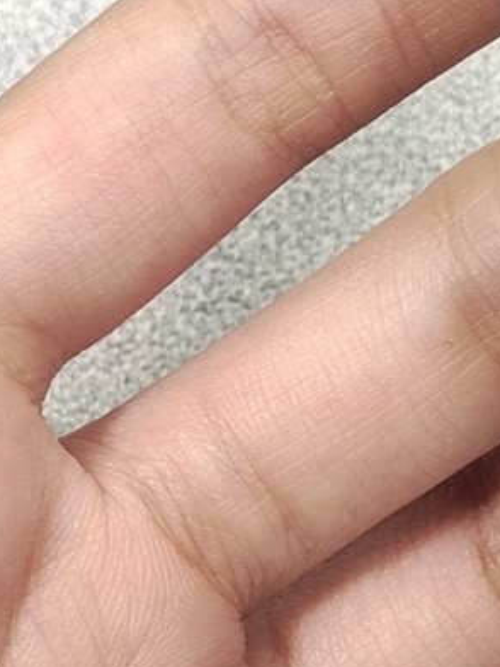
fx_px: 3929
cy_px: 37
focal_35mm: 204
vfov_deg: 9.6
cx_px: 847
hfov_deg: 7.1
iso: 90
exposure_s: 1/100
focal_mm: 7.55
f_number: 2.08
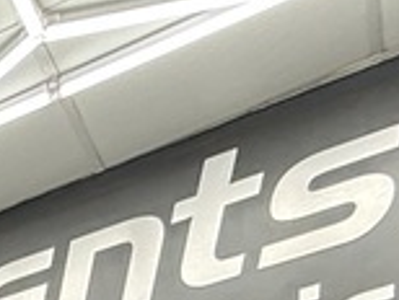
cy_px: 962
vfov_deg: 10.2
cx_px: -472
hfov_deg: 15.3
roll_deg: +1.4
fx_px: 1074
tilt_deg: -5.6
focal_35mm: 93
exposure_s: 1/100
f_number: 2.2
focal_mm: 2.22
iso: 200
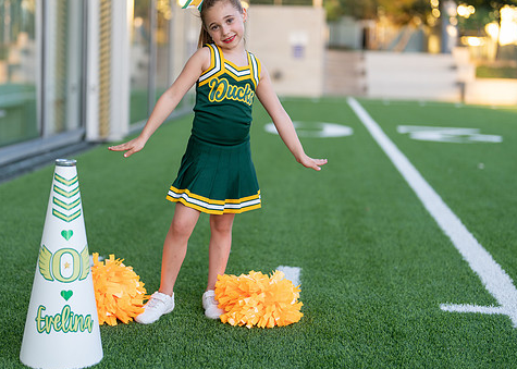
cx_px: 218
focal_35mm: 64
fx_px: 939
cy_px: 179
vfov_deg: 22.2
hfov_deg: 30.7
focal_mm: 50
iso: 125
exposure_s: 1/500
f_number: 1.2
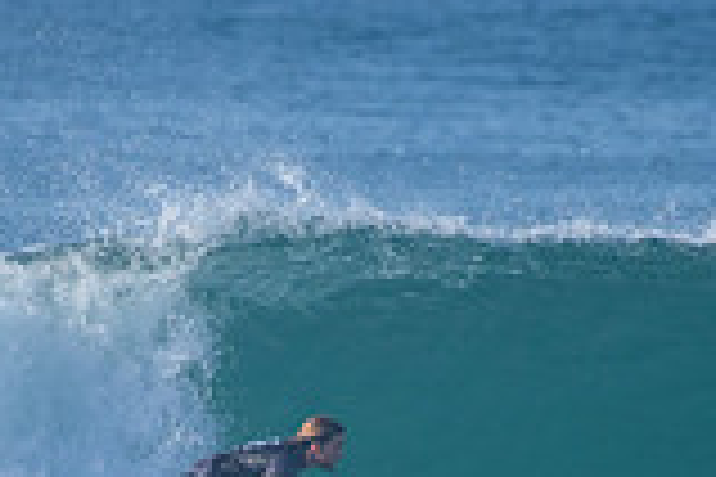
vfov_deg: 0.8
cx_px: 293
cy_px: 574
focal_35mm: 1820
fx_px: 36195
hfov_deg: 1.1
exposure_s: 1/2000
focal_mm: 500
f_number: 5.6
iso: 280
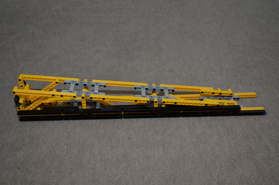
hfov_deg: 50.8
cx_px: 137
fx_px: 294
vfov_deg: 34.9
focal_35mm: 38
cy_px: 95
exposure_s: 1/60
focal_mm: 24
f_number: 5.6
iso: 400
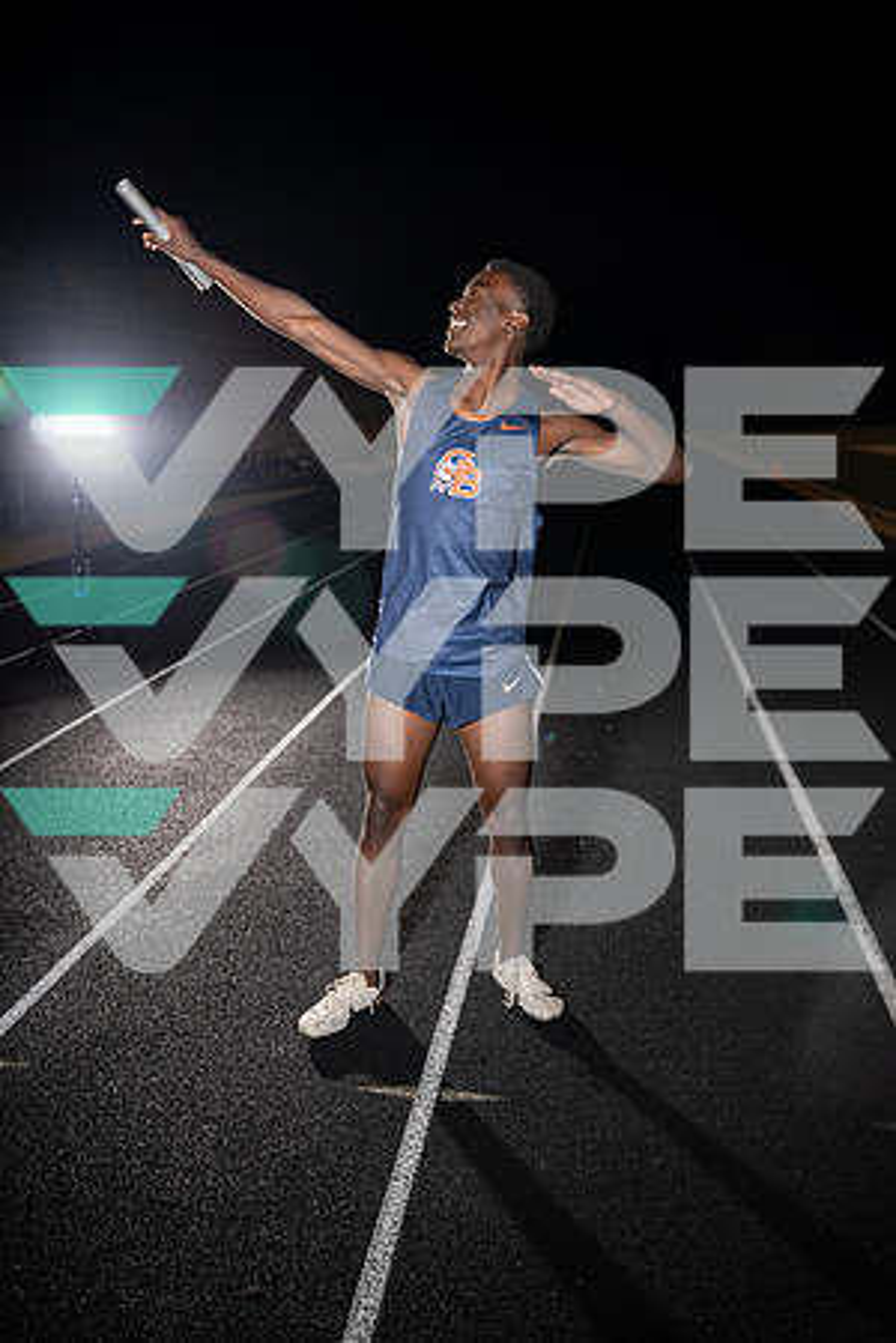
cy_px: 672
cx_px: 448
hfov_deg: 41.1
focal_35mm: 32
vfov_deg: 58.7
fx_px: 1195
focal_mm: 32
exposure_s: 1/250
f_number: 4
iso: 250
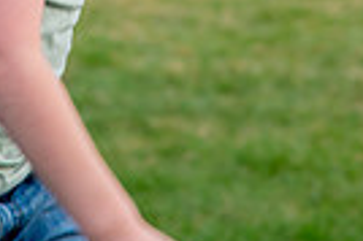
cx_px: 122
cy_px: -330
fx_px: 5650
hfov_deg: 3.7
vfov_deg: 2.4
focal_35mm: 561
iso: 200
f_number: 5
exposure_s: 1/400
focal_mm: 110
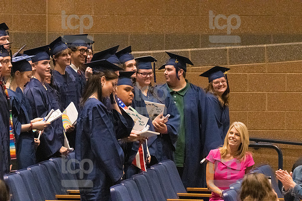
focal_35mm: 255
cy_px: 100
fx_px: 2138
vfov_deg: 5.4
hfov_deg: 8.1
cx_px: 151
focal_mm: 170
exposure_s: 1/250
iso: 8000
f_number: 4.5
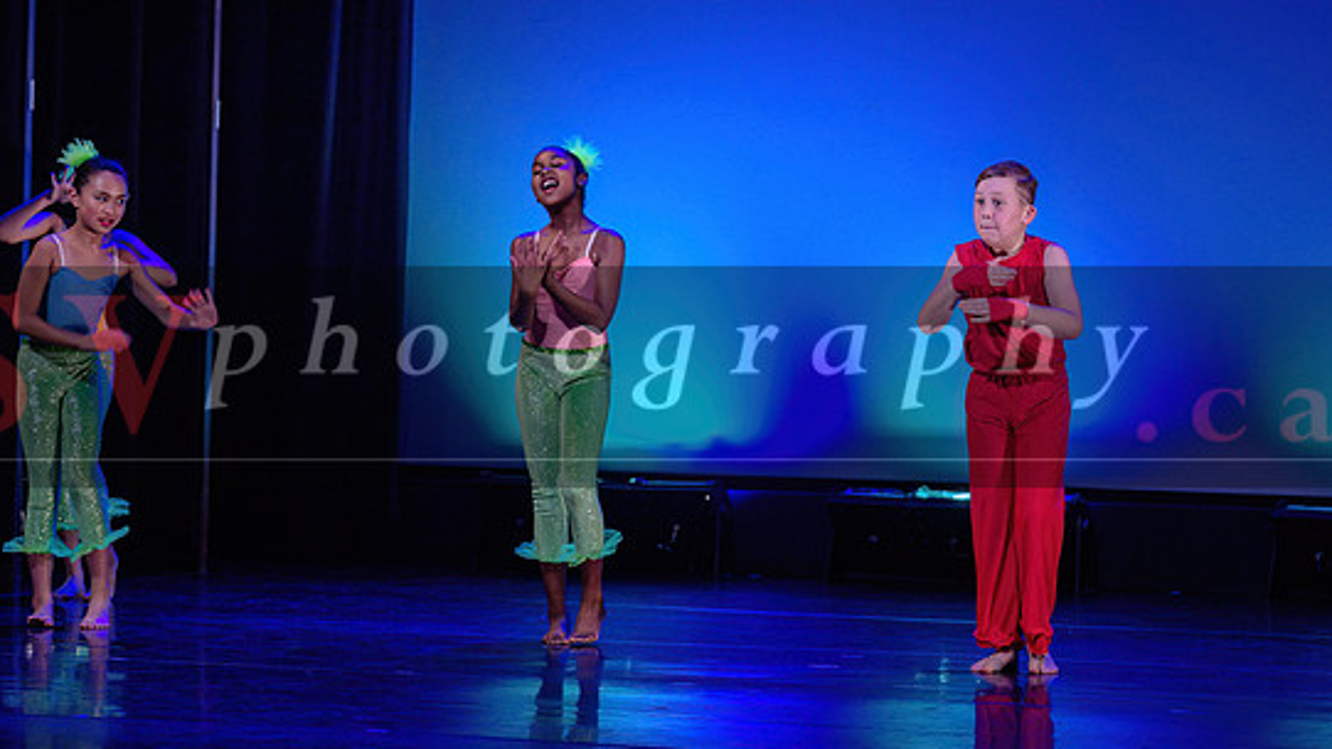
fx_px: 5155
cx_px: 650
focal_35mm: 146
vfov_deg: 8.3
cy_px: 170
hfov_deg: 14.7
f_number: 2.8
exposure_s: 1/250
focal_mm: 100
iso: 1600
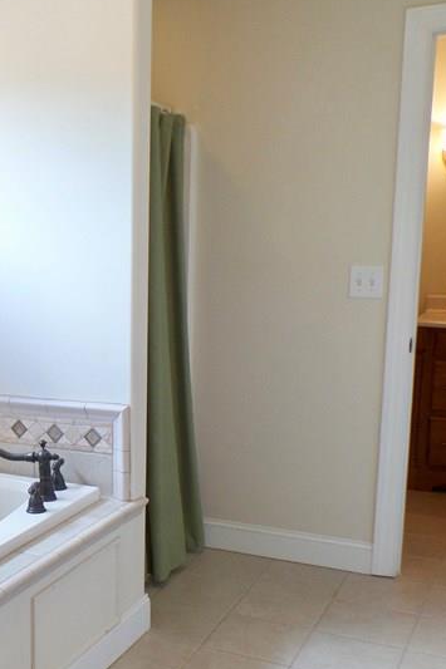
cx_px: 10
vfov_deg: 42.5
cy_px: 403
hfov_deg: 27.7
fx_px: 855
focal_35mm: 46
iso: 100
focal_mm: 4.1
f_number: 3.2
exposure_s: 1/30
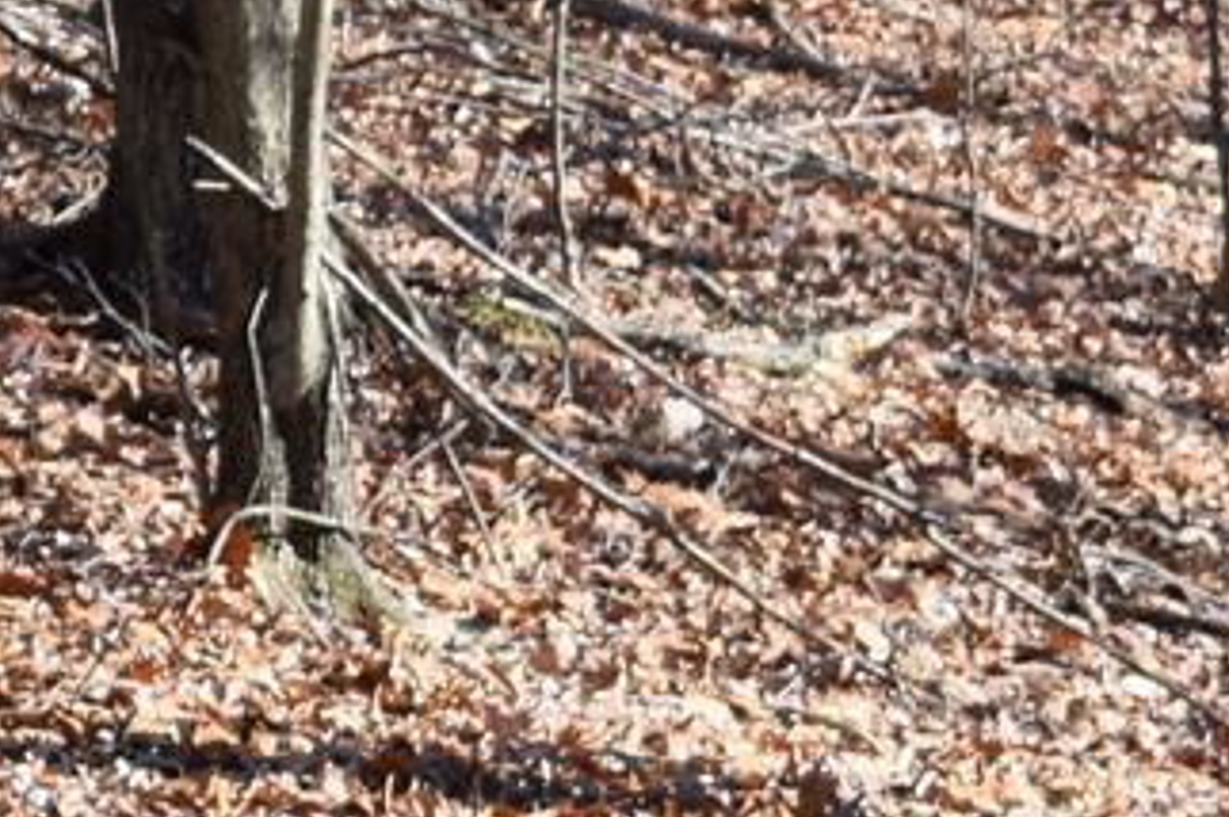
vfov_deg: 4.1
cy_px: -731
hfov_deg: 5.8
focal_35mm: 334
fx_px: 11397
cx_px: -2202
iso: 280
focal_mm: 35
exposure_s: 1/250
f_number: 8
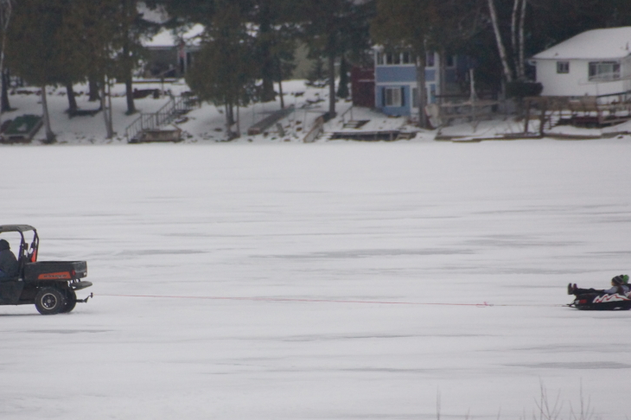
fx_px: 9005
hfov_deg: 4.0
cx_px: 250
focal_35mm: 514
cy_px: 223
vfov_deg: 2.7
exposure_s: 1/160
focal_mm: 250
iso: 1600
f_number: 6.3
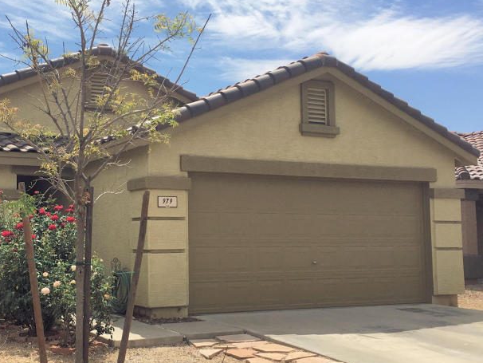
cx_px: 132
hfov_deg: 38.1
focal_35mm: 49
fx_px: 684
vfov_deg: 29.7
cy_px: 195
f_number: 2.2
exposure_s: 1/2653
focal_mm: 4.15
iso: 25
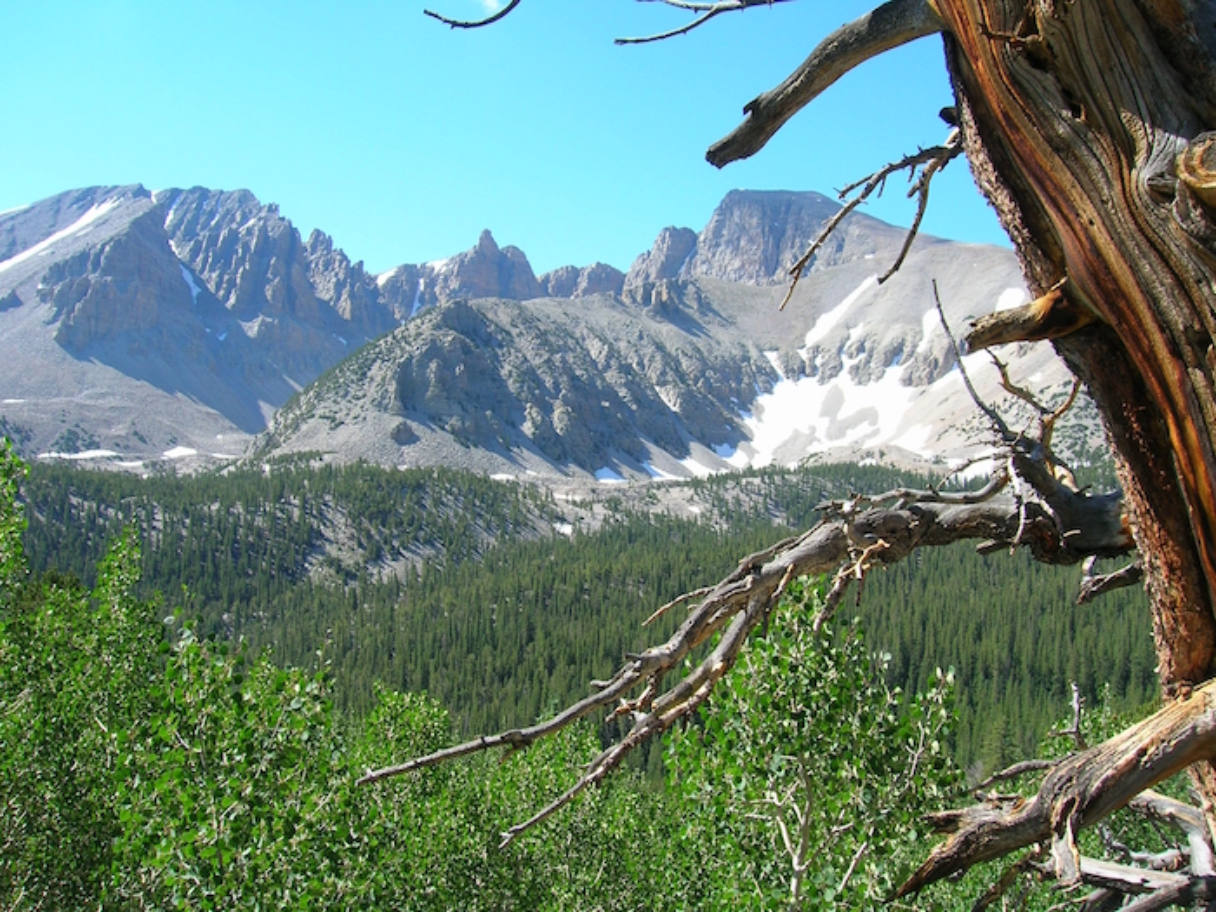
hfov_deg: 54.0
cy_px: 456
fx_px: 1194
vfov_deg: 41.8
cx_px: 608
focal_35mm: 34
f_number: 4.9
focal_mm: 5.7
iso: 50
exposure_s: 1/165
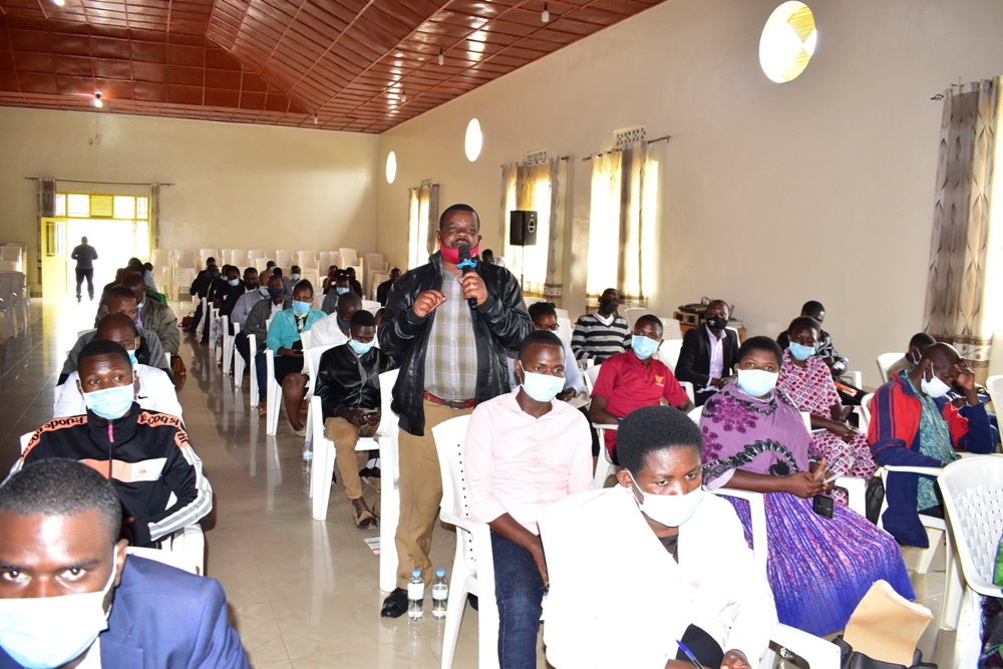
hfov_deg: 67.4
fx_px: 752
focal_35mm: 27
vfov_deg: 47.9
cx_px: 502
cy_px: 334
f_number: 4.5
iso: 800
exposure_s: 1/60
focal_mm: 18
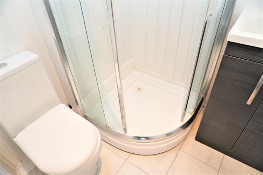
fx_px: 175
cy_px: 88
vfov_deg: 53.2
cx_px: 132
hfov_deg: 73.7
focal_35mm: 24
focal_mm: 16
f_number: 3.5
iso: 200
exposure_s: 1/15
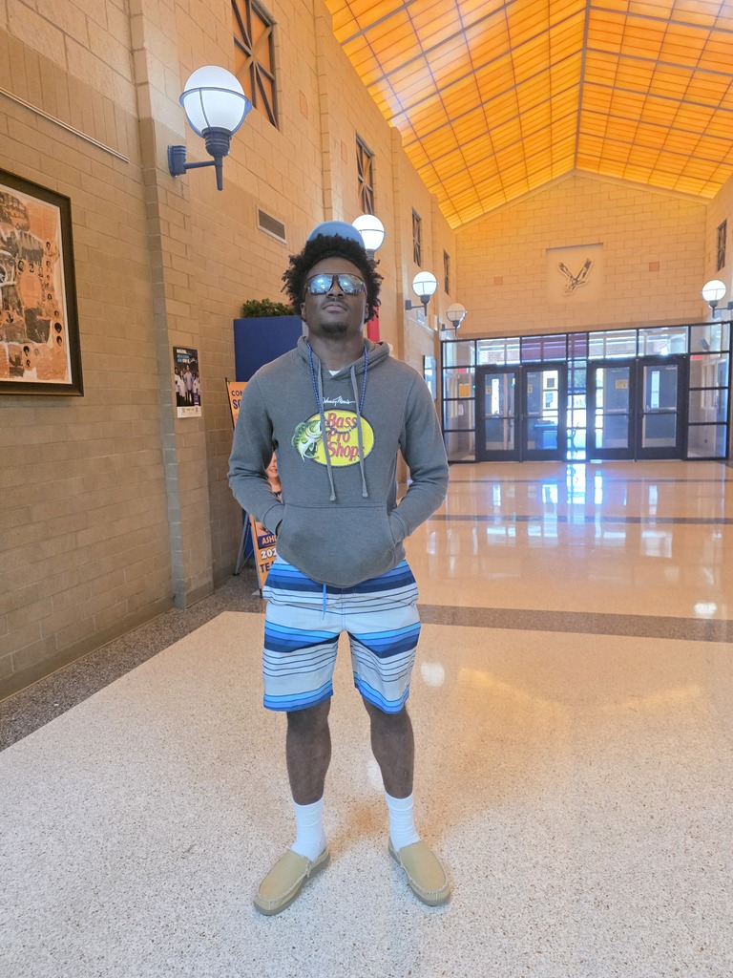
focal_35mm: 23
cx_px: 366
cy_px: 489
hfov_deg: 58.9
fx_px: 649
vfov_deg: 73.9
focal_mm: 6.3
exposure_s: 1/120
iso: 500
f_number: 1.7
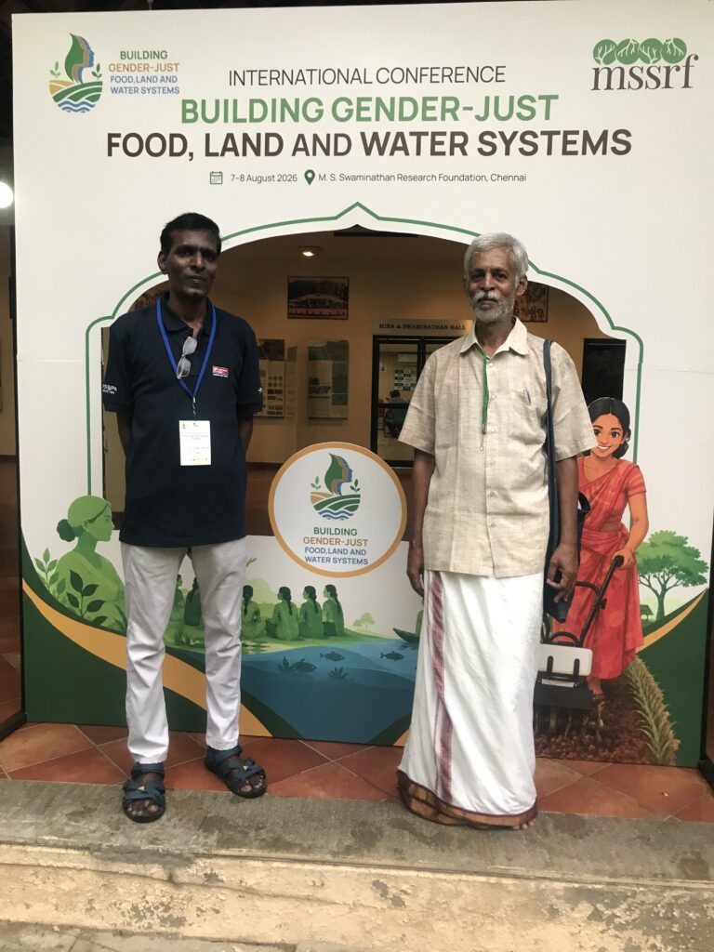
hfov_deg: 49.7
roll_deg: -1.8
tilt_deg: -5.1
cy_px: 476
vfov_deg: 63.4
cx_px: 357
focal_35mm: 28
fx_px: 770
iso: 40
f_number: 1.8
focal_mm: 3.99
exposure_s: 1/17
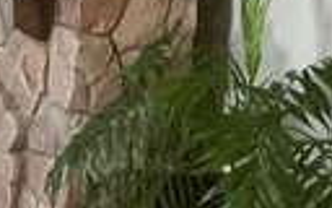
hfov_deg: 8.6
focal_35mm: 245
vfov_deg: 5.3
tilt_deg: -9.2
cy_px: -164
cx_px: 127
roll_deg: -4.3
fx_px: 2217
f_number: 1.8
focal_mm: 3
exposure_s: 1/60
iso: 125
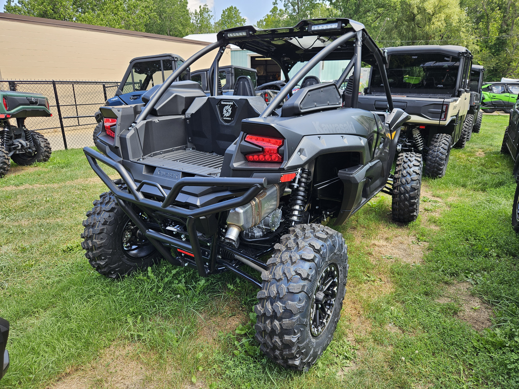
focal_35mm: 23
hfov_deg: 73.9
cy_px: 194
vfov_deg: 58.9
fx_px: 345
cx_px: 260
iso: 25
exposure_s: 1/349
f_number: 1.8
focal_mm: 5.4
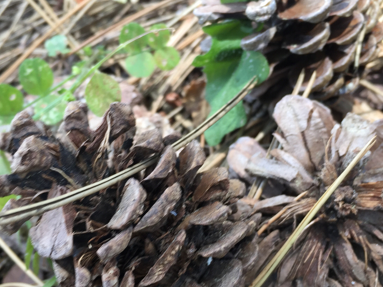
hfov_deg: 43.8
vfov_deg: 33.5
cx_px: 196
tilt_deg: -47.6
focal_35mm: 43
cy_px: 166
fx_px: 476
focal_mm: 4.15
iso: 40
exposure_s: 1/50
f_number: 2.2
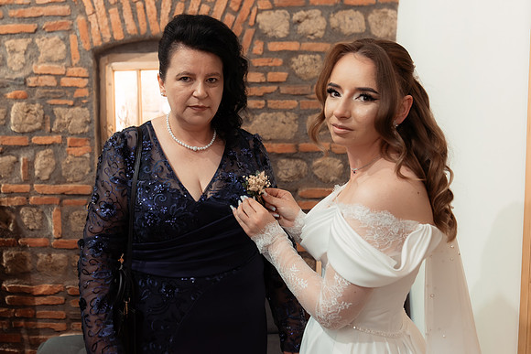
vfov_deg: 35.8
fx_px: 549
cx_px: 223
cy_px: 170
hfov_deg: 51.4
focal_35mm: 37
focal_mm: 30
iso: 2500
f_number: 2.8
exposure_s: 1/200
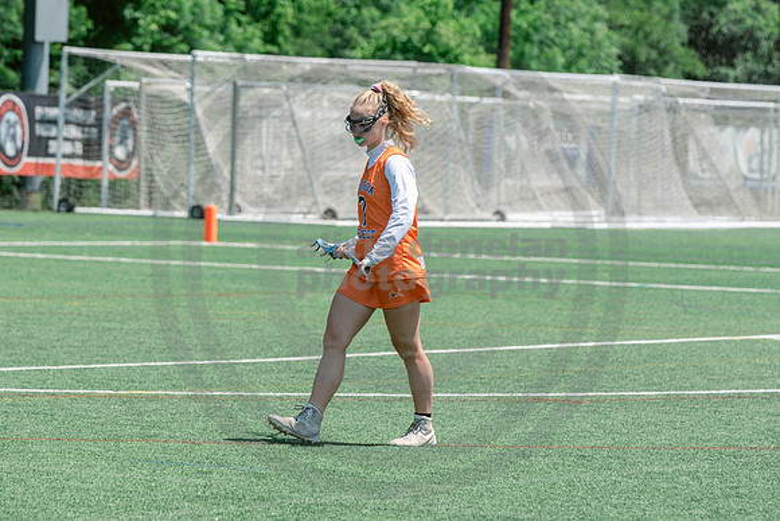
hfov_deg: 7.6
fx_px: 5880
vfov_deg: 5.1
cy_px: 168
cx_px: 390
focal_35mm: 271
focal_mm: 200
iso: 400
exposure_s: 1/2000
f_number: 5.6
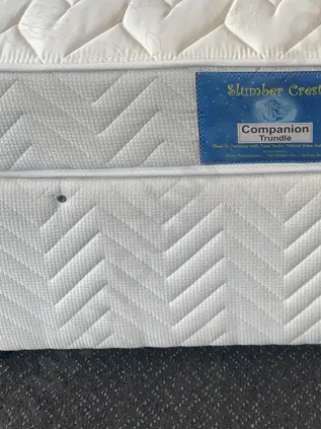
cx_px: 277
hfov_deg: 22.8
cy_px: 71
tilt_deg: -28.2
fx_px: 779
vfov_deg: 29.8
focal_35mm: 63
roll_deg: +0.9
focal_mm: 4.25
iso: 25
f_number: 1.8
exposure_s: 1/176
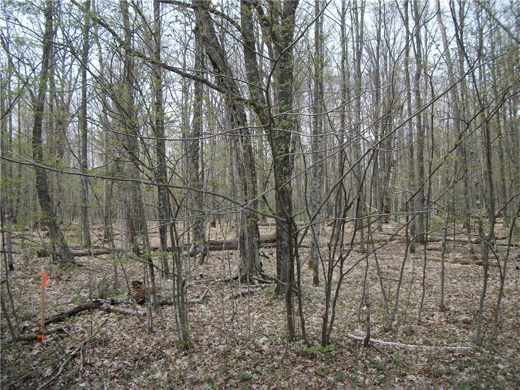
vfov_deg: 44.2
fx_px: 481
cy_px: 195
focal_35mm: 32
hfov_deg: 56.8
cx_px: 260
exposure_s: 1/80
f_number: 8.8
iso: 80
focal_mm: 5.7
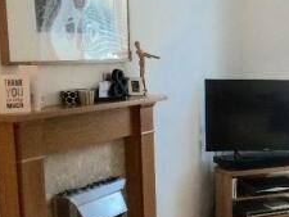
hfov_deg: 24.2
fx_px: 626
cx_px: 319
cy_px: 166
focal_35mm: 75
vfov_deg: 19.5
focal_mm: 4.15
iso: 125
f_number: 2.2
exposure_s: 1/30
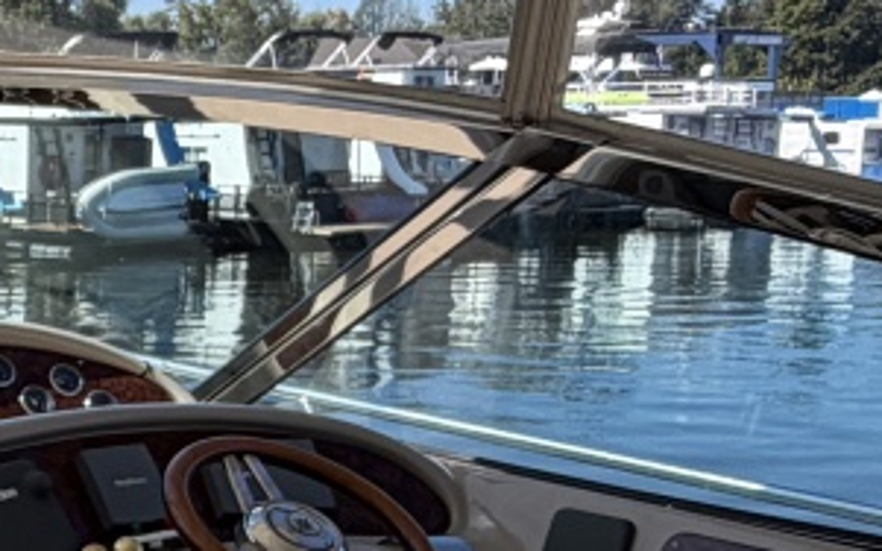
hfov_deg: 23.3
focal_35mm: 79
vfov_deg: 16.4
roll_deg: +0.7
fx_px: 1899
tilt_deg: -7.8
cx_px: -252
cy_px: 413
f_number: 2.2
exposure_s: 1/770
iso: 25
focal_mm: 2.22
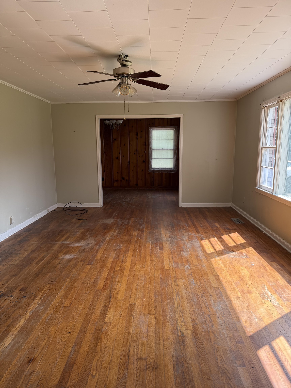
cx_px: 146
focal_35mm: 24
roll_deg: -0.7
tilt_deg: -8.9
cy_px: 194
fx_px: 269
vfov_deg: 71.6
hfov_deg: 56.8
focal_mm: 6.76
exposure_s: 1/338
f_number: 1.78
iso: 100
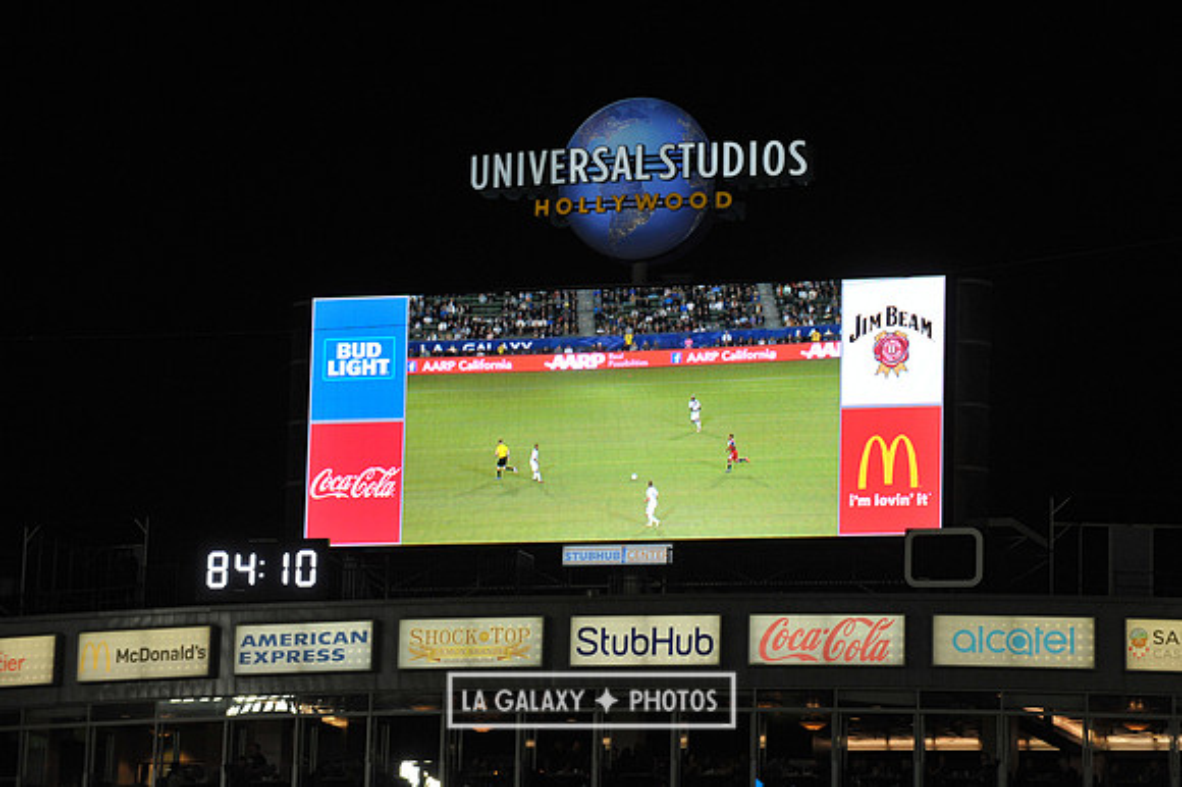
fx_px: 5250
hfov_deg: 12.8
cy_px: 394
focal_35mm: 160
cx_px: 591
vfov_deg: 8.6
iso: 1600
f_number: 9
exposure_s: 1/320
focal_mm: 160
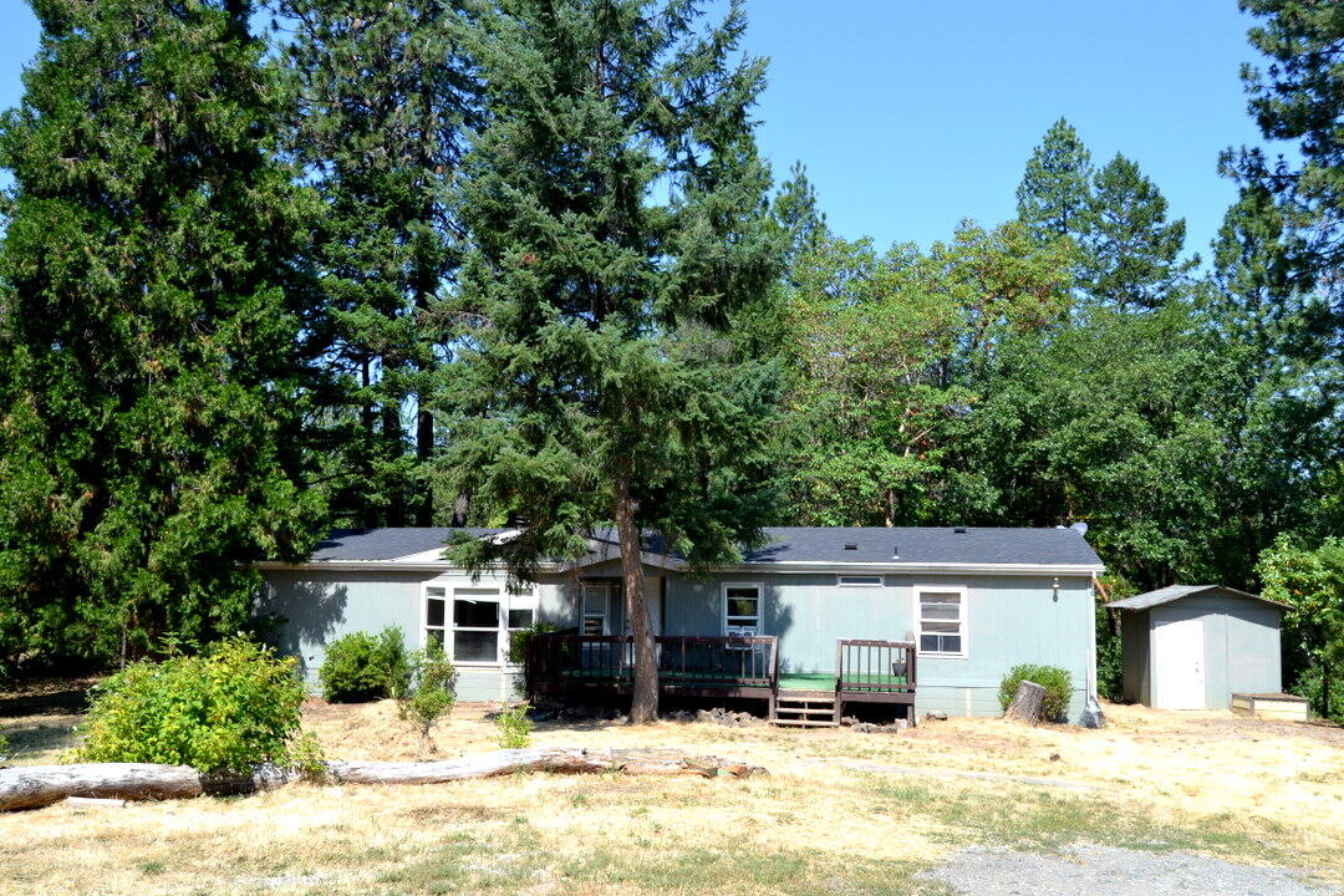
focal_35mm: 33
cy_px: 448
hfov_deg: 57.2
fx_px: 1232
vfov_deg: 40.0
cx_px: 672
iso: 100
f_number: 7.1
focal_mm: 22
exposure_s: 1/200
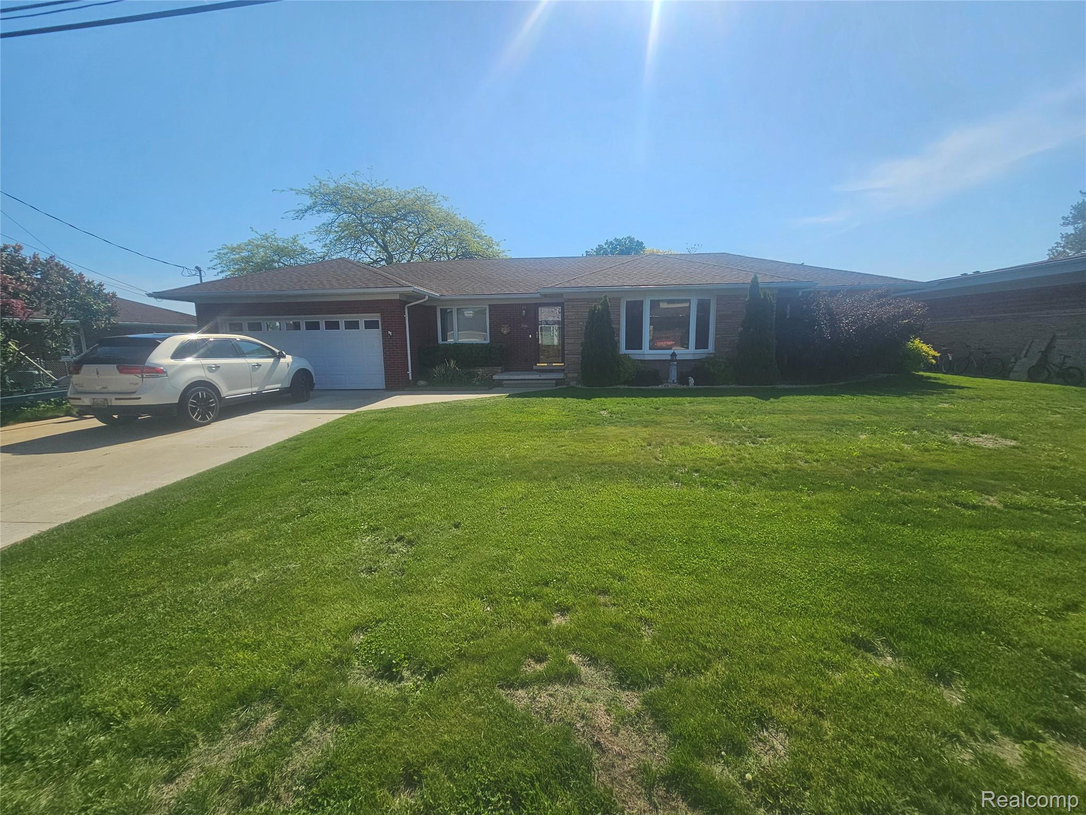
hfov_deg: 106.2
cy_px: 408
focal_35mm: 13
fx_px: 408
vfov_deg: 89.9
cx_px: 543
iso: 50
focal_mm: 2.2
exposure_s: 1/3512
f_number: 2.2
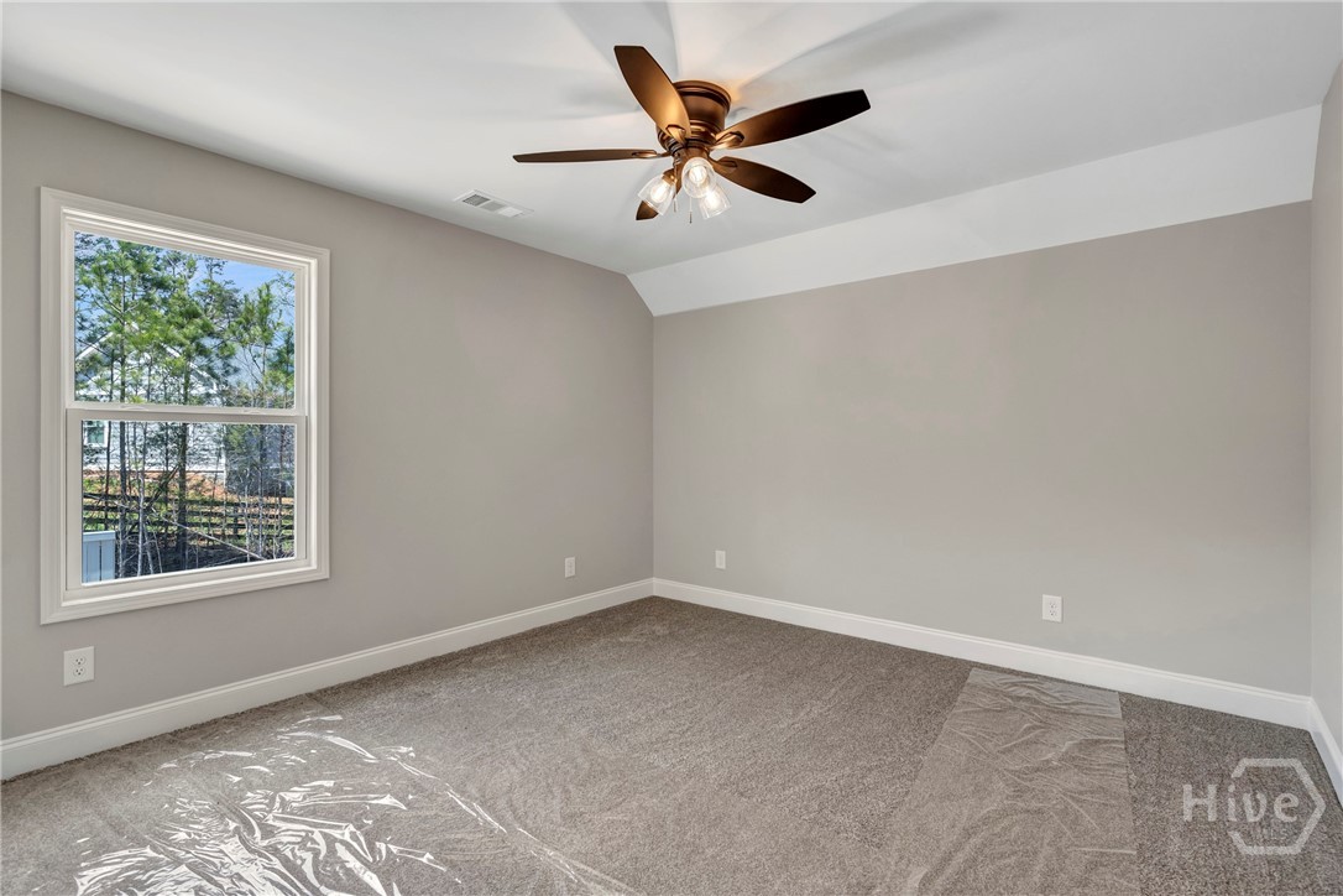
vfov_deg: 73.7
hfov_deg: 96.7
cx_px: 672
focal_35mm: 16
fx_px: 597
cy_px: 448
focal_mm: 16
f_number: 8
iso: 400
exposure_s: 1/30
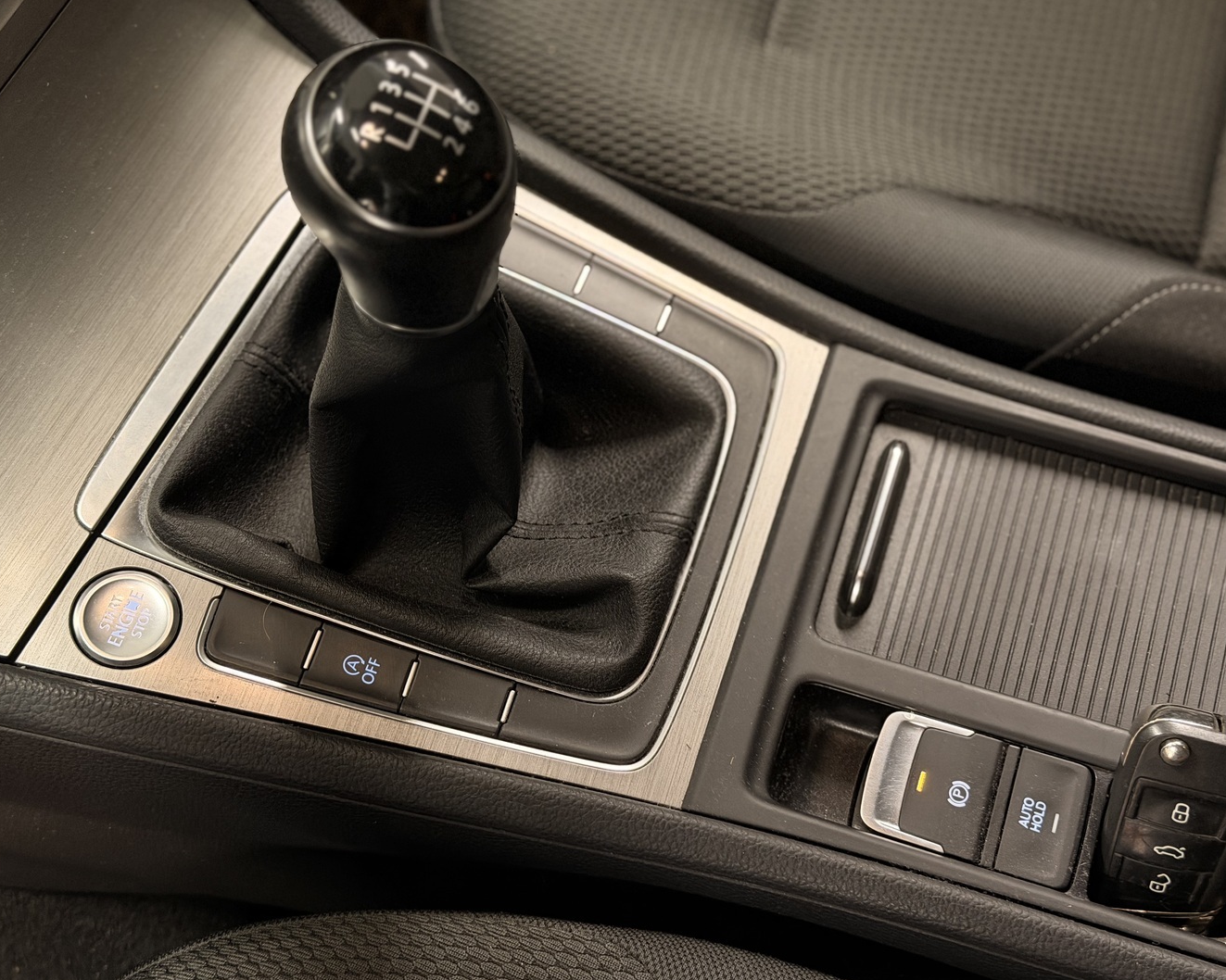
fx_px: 1850
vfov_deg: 29.7
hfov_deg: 36.6
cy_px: 483
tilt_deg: -60.9
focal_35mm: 51
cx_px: 653
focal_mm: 6.76
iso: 320
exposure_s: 1/34
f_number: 1.78
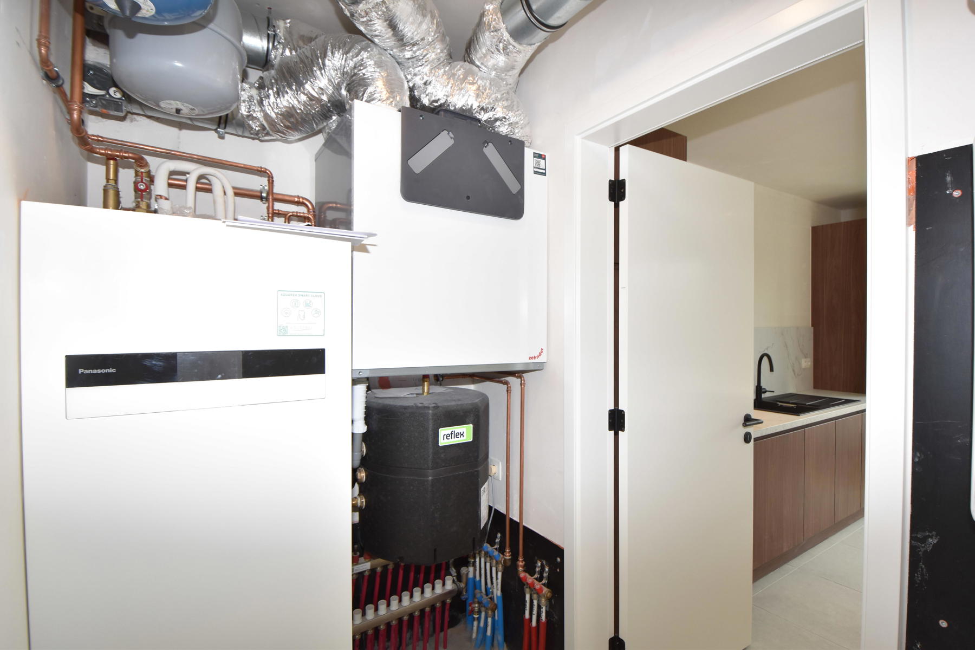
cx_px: 488
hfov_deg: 95.0
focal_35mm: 16
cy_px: 325
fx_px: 447
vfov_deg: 72.1
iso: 640
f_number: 5.6
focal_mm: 11
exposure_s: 1/125
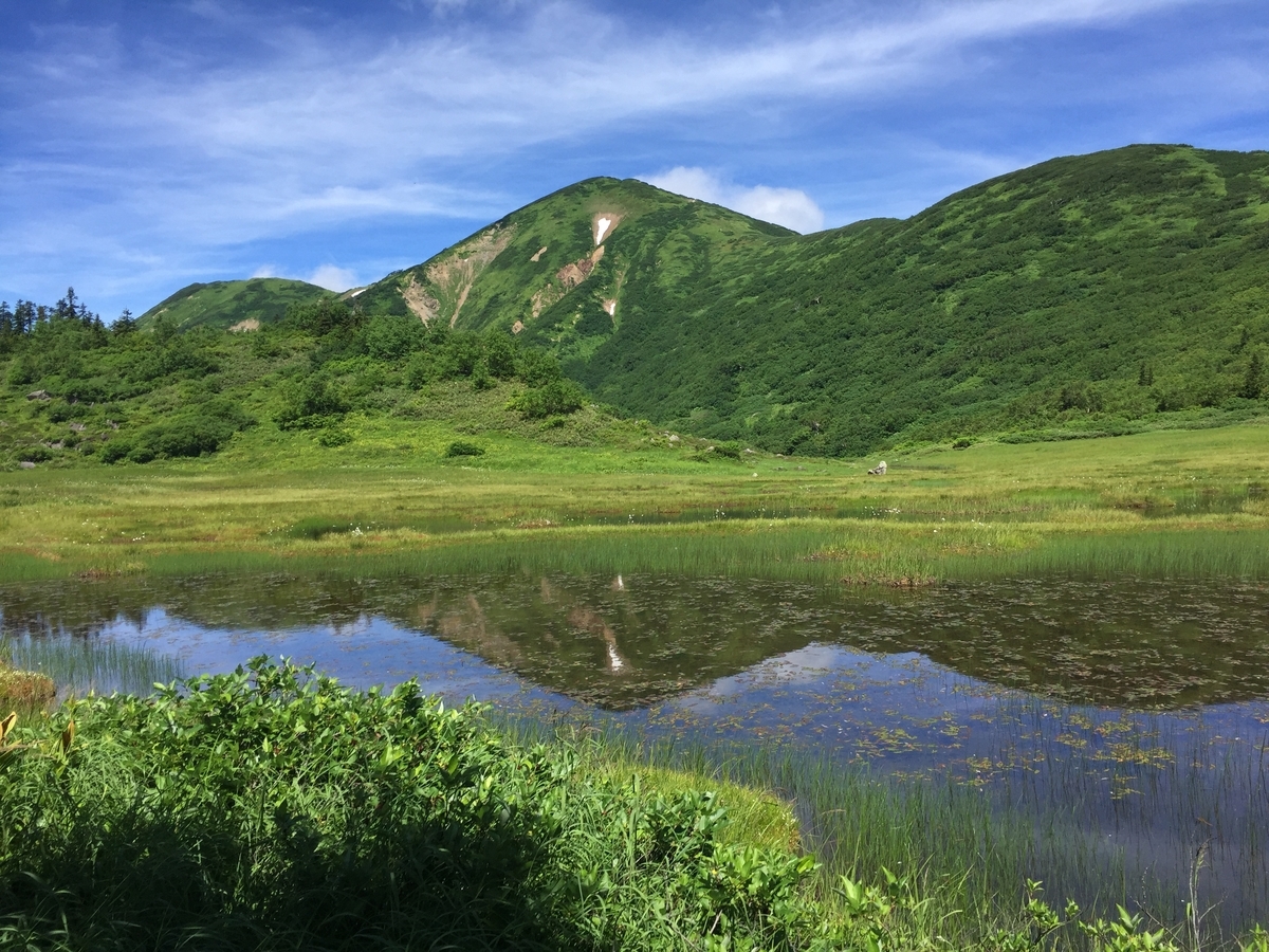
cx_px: 634
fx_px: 1063
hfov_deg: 61.7
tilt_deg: -1.7
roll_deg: +1.5
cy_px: 476
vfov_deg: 48.2
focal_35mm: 29
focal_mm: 4.15
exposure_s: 1/1799
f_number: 2.2
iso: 32
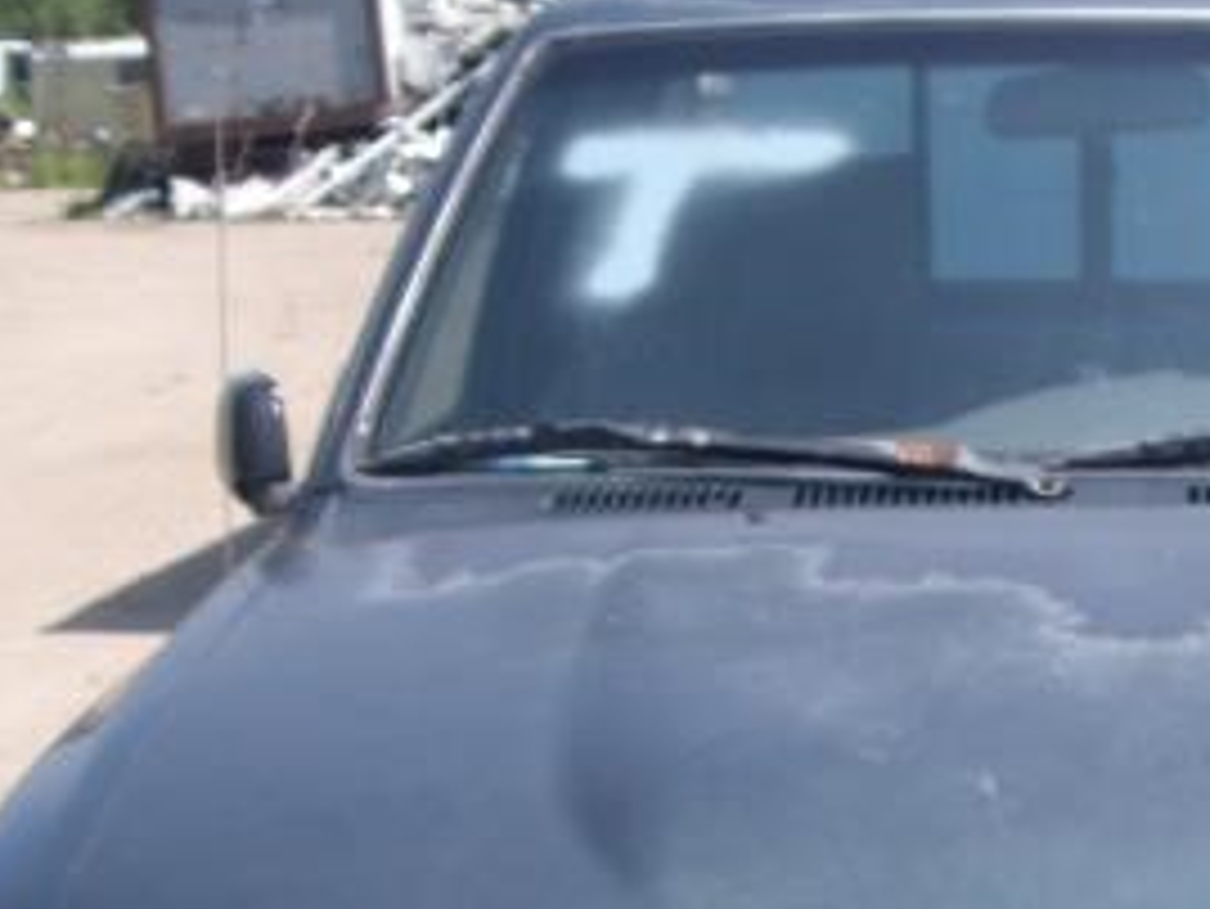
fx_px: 3742
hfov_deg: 18.0
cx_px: 1183
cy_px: 963
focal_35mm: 107
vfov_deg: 13.6
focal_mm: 6.3
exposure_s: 1/125
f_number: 7.8
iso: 80
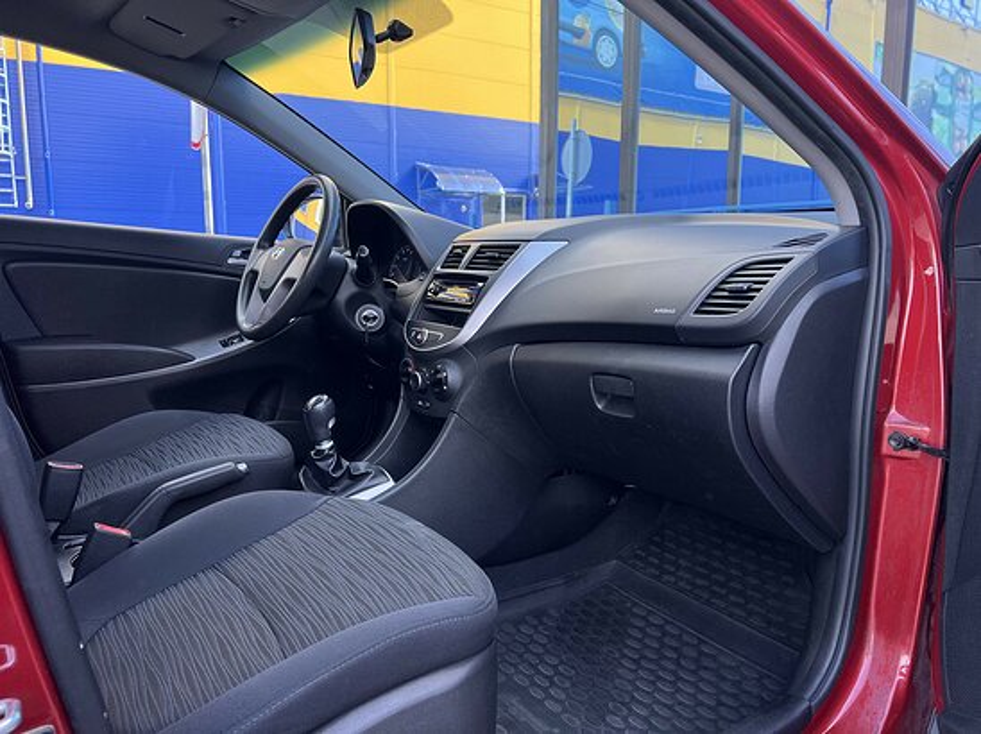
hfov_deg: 67.3
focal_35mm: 26
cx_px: 490
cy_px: 367
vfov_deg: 53.0
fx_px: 736
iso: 40
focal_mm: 5.7
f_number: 1.5
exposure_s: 1/263
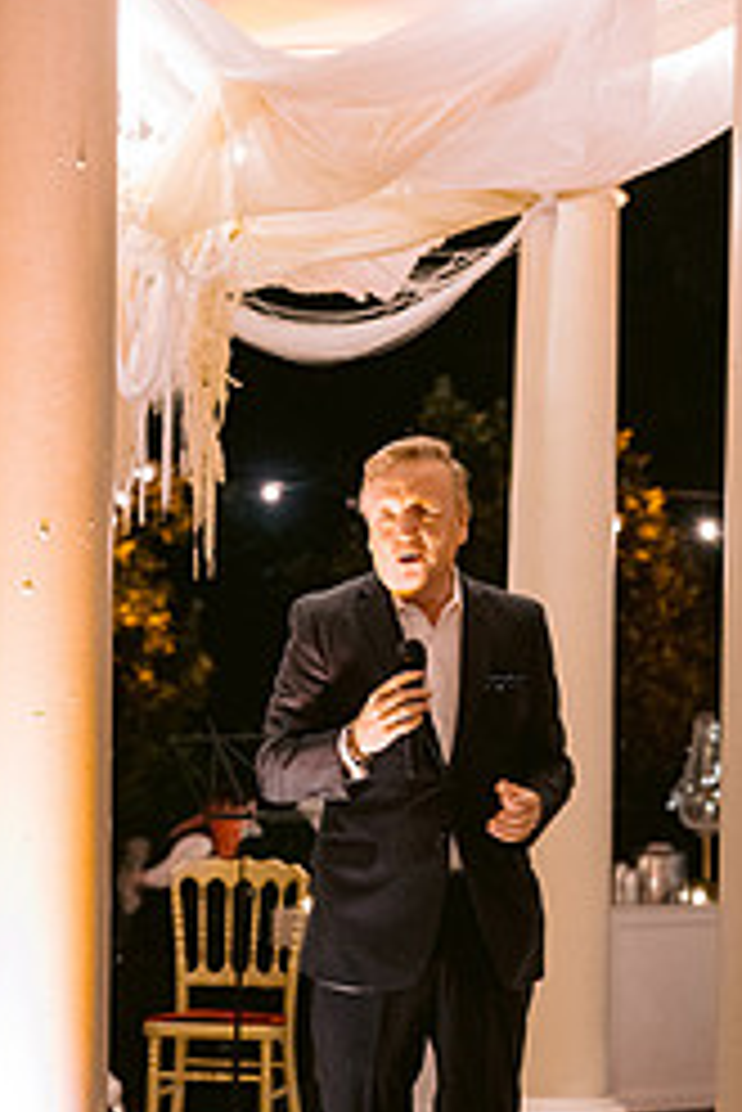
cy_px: 666
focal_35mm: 91
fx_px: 2809
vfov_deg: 22.3
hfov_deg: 15.0
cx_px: 468
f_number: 2.5
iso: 4000
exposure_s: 1/80
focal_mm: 50
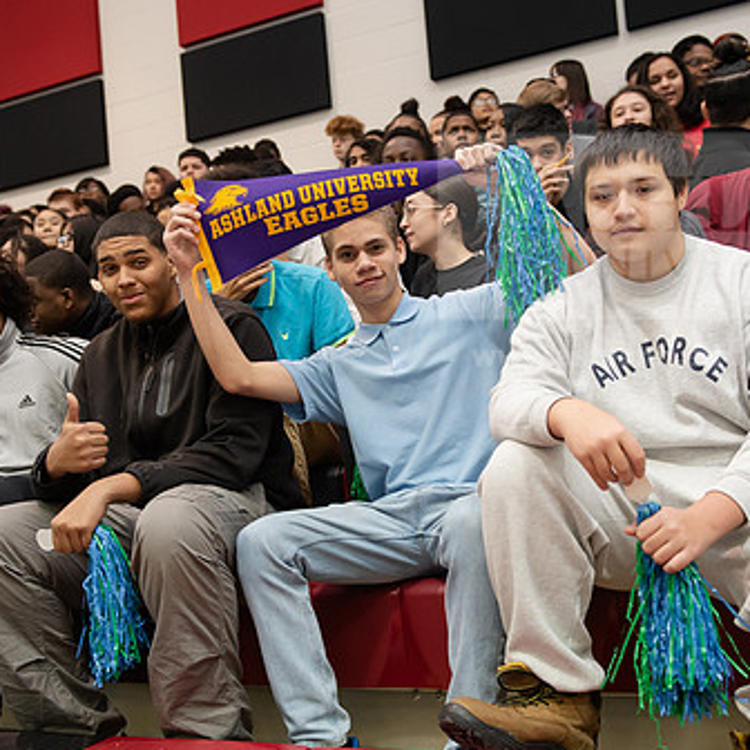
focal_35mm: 47
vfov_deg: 36.0
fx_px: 1152
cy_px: 403
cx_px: 371
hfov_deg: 36.1
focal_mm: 32
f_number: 3.5
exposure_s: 1/160
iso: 1600
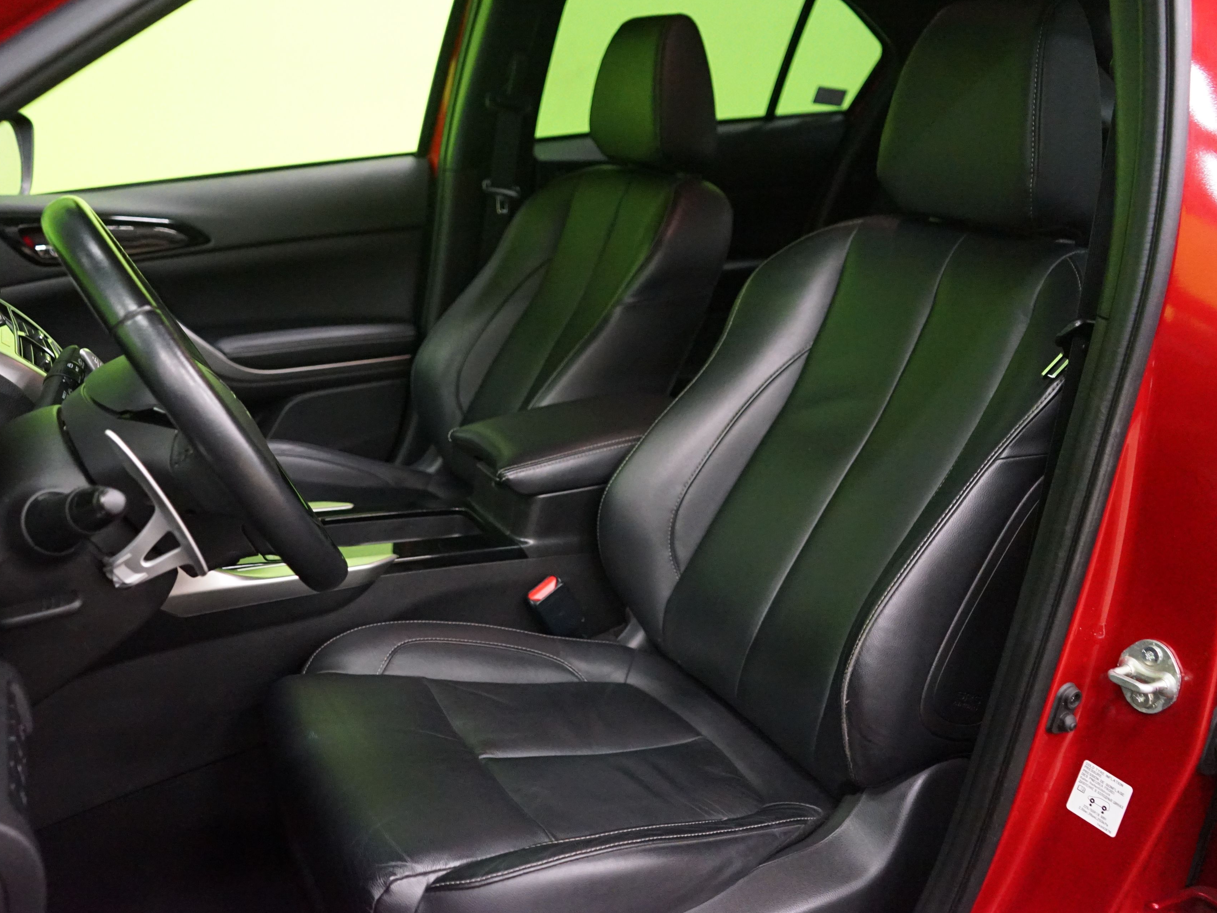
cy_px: 455
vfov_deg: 45.4
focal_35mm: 31
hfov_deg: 58.3
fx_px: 1090
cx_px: 559
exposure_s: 1/30
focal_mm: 28
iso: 6400
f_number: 3.5
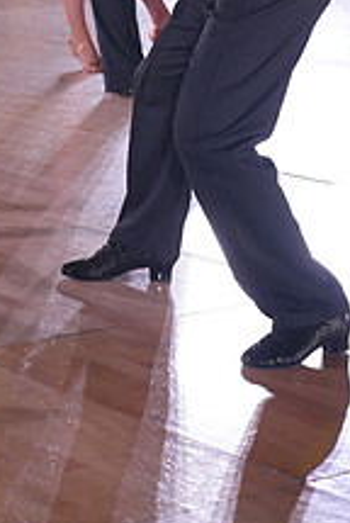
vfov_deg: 14.2
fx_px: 2035
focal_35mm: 140
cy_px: -97
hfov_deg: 9.8
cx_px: 9
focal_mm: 52
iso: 1250
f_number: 4
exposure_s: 1/400
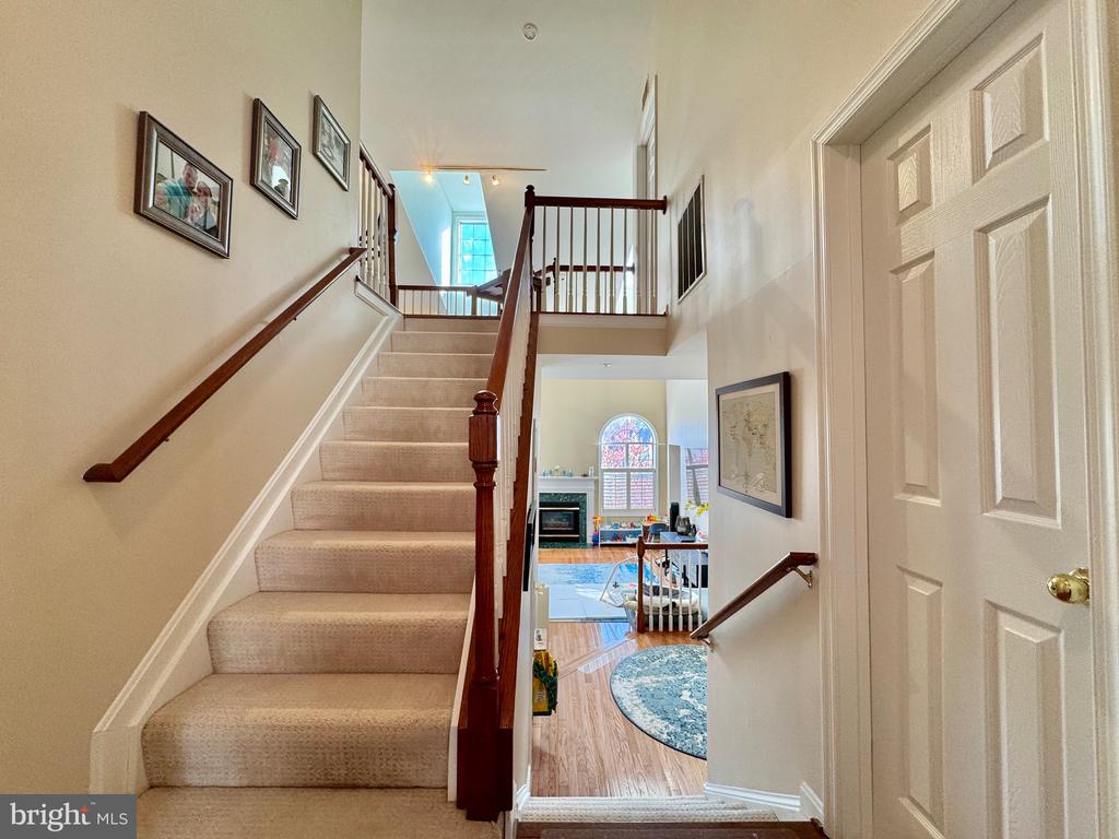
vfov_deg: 85.7
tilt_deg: +1.1
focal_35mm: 14
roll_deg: -0.4
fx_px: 453
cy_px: 420
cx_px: 560
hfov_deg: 102.1
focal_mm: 2.22
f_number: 2.2
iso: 125
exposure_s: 1/120
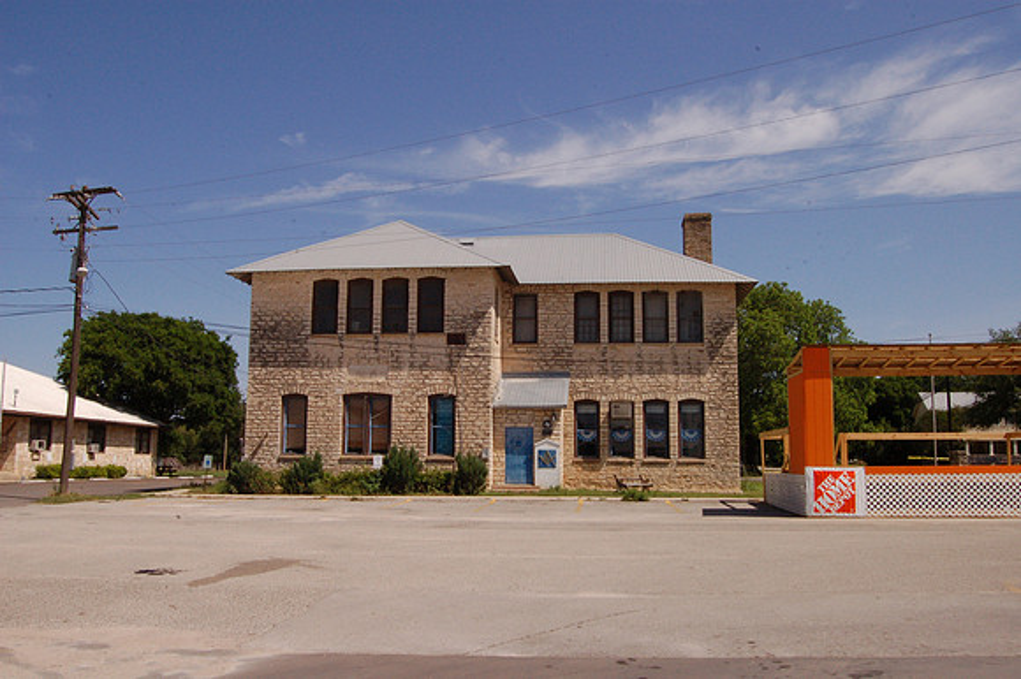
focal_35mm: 30
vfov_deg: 43.6
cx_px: 510
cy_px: 340
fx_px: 850
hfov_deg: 62.0
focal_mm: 20
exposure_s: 1/320
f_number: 20
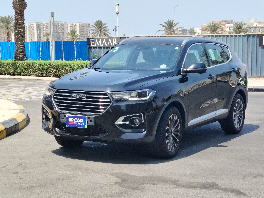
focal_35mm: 71
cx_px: 132
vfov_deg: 20.7
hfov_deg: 27.4
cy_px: 99
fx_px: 541
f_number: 1.75
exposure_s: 1/593
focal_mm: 5.25
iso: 100
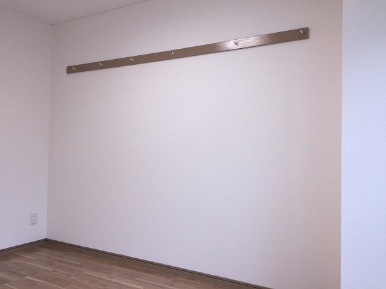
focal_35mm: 29
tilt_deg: +0.7
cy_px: 144
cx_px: 193
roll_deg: -1.2
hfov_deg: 61.7
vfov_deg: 48.2
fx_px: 323
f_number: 2.2
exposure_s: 1/50
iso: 32
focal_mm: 4.15
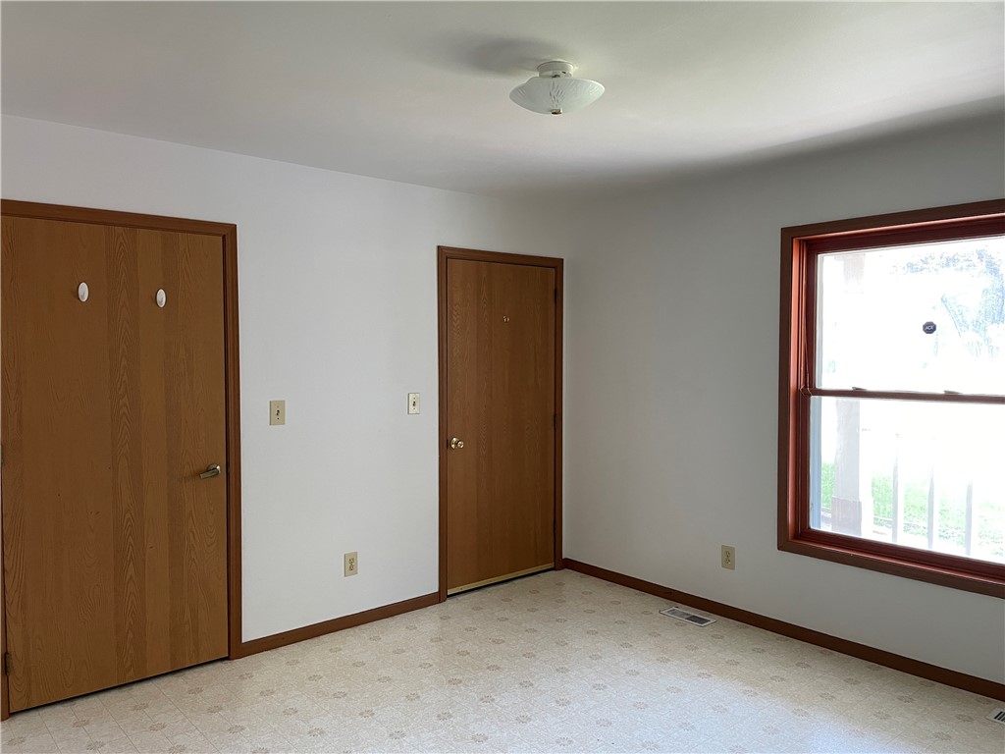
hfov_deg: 67.3
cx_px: 502
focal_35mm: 26
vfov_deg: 53.1
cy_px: 377
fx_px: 755
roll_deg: +1.2
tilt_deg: -1.3
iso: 125
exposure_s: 1/82
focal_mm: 4.2
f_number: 1.6
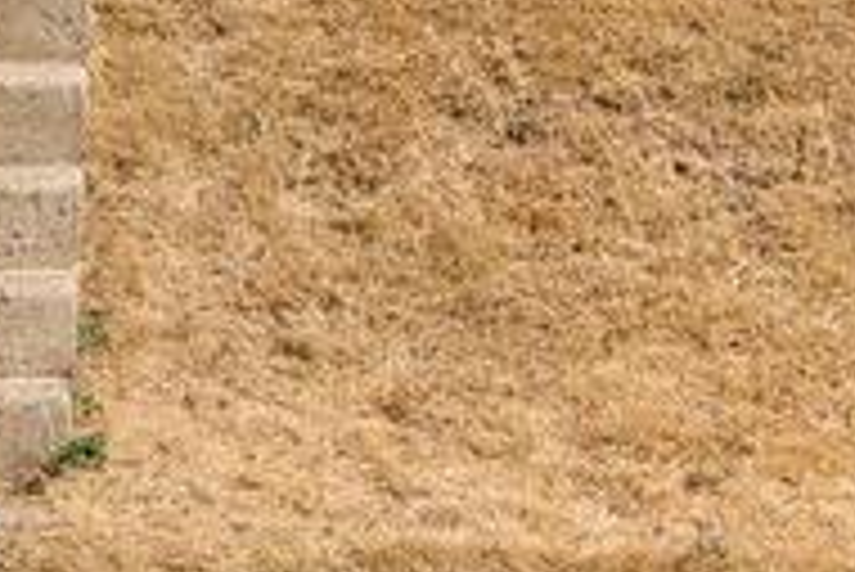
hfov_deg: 7.8
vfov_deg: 4.8
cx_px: 508
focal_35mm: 265
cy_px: -1401
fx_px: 6298
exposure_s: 1/800
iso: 320
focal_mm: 35
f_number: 8
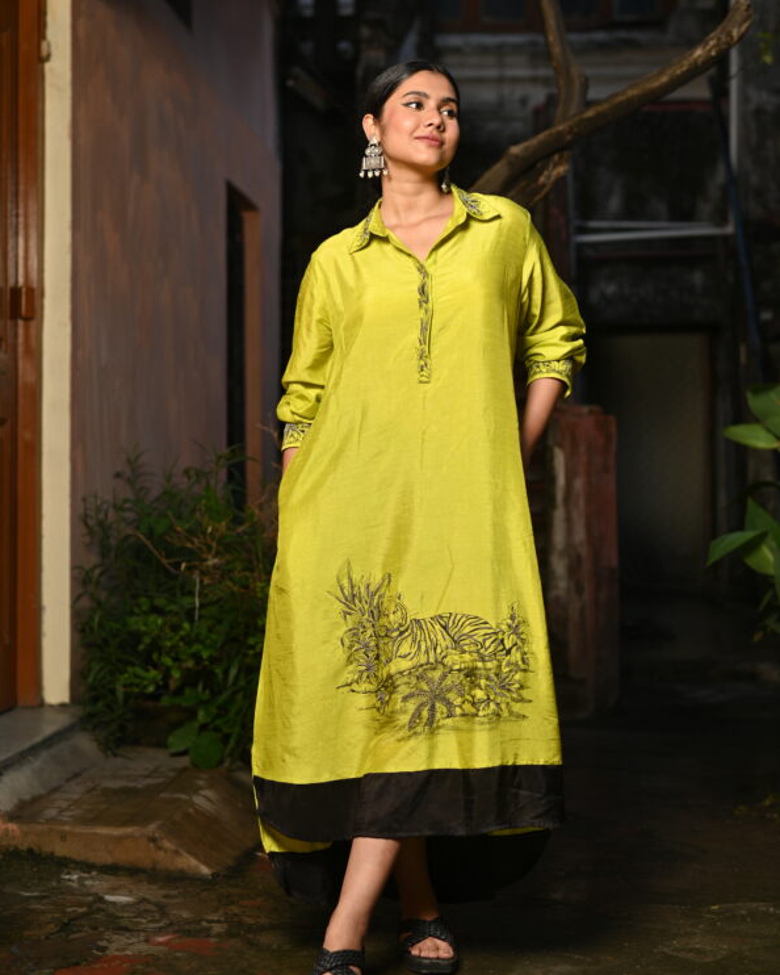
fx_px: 1644
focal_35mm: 57
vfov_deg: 33.0
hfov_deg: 26.7
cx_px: 391
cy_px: 456
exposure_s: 1/320
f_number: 2.8
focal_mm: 50
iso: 125
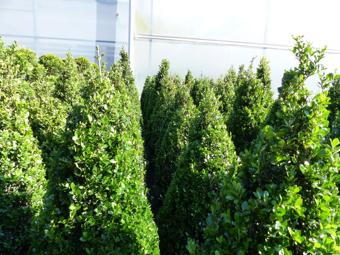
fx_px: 246
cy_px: 128
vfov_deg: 54.9
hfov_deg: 69.4
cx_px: 170
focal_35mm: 25
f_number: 4
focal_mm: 4.5
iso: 160
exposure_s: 1/160
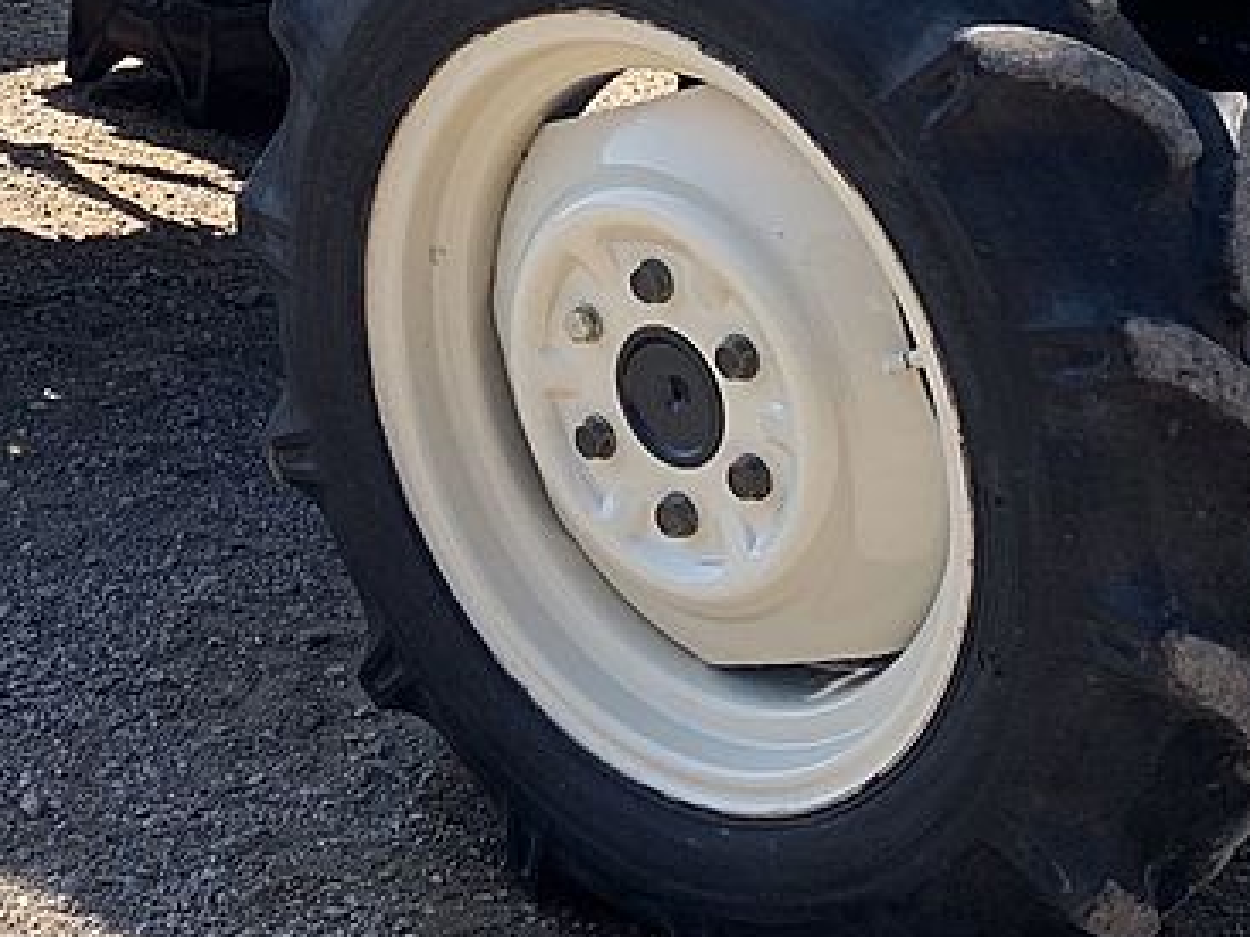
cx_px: 347
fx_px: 3068
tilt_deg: -4.1
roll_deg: +1.8
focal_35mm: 85
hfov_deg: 22.9
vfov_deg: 16.2
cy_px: -354
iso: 25
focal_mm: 4.25
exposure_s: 1/1250
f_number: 1.8
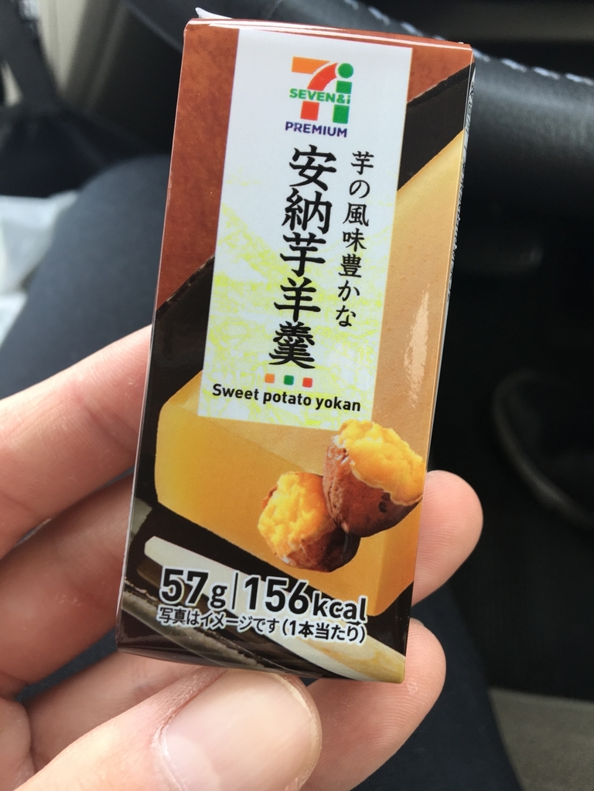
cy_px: 396
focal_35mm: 29
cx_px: 297
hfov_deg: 48.2
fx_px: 664
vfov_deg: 61.7
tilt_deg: -49.9
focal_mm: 4.15
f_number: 2.2
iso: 32
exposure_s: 1/60
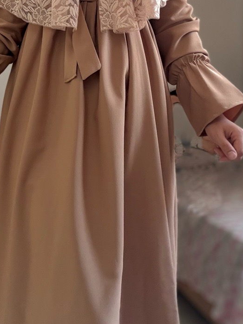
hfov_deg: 33.2
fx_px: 403
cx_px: 74
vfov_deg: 43.3
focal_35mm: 43
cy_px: 110
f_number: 1.9
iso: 125
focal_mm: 2.69
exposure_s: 1/60
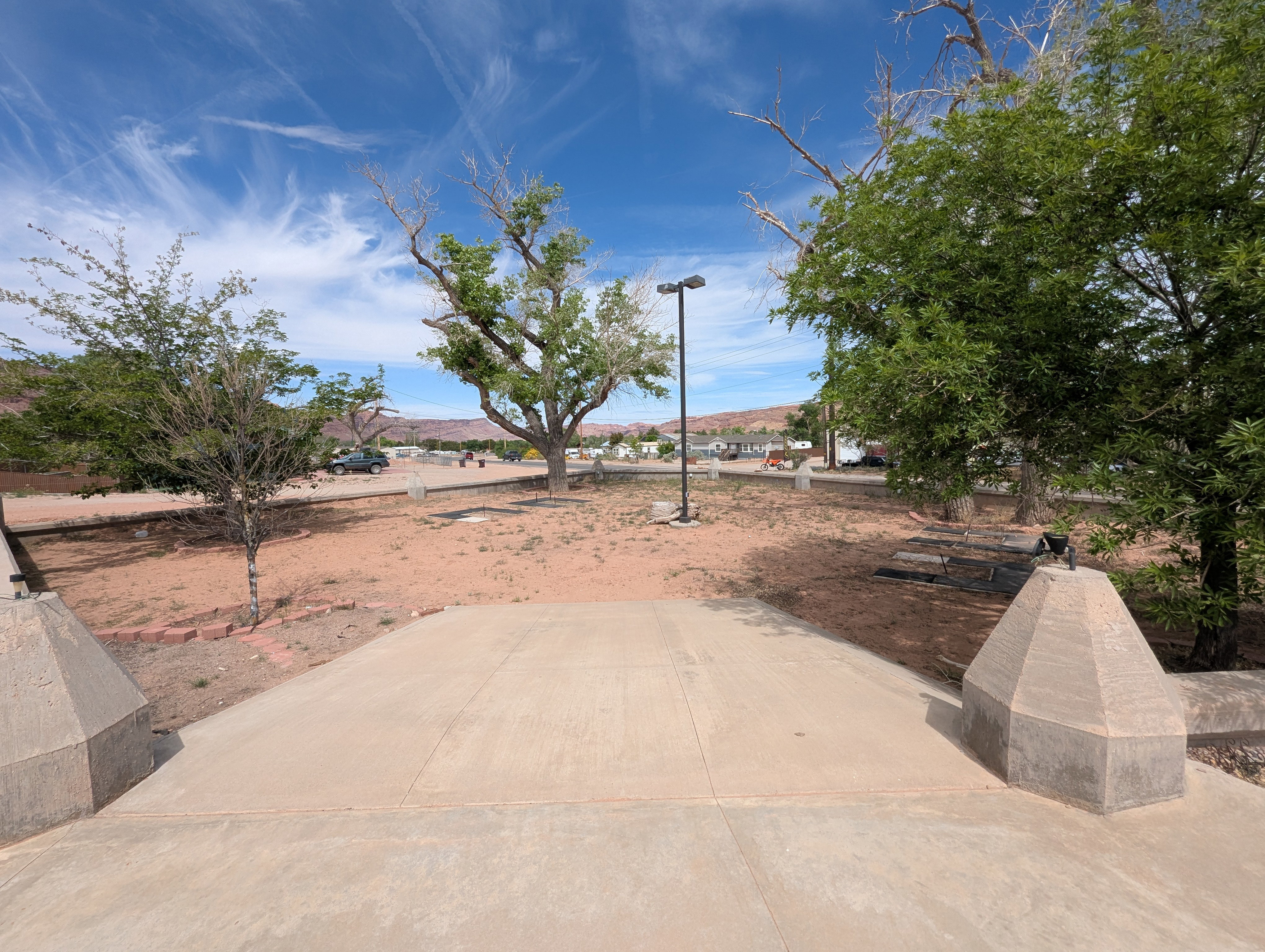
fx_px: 476
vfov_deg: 90.1
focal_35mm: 13
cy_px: 476
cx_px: 632
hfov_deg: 106.1
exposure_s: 1/1795
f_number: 2.2
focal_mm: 1.95
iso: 48
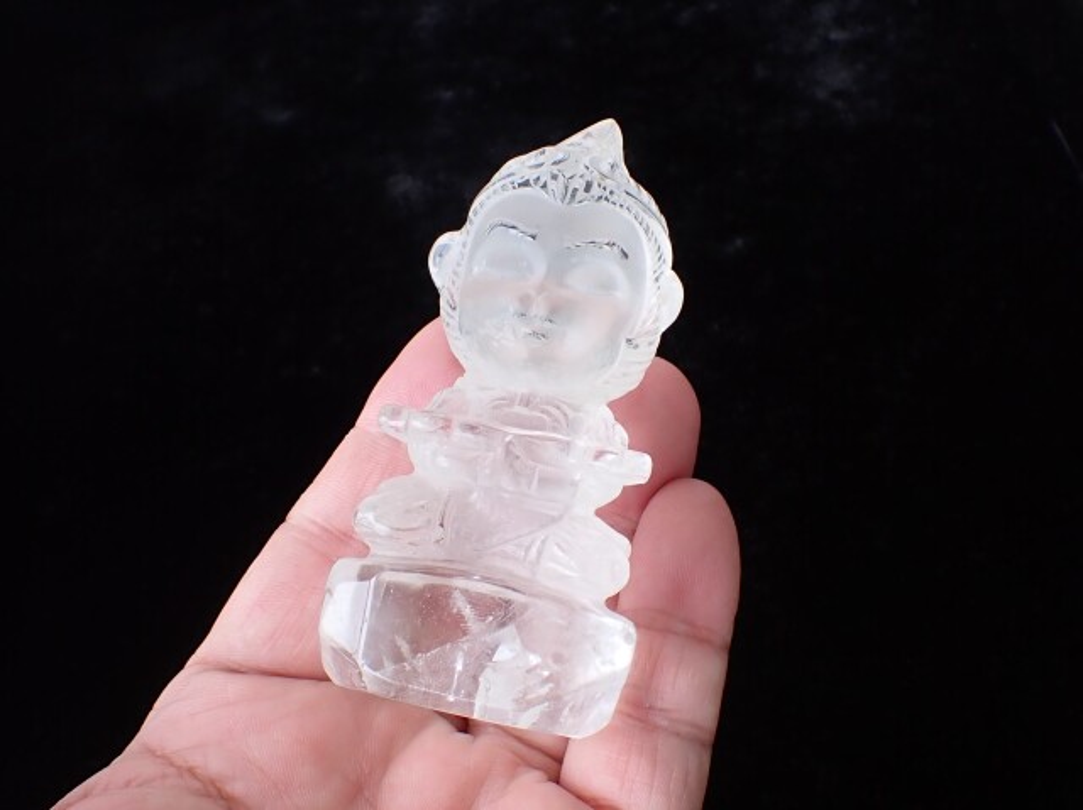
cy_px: 405
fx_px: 938
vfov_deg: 46.7
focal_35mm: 30
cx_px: 542
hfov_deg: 60.0
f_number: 3.2
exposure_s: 1/125
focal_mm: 5.4
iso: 160
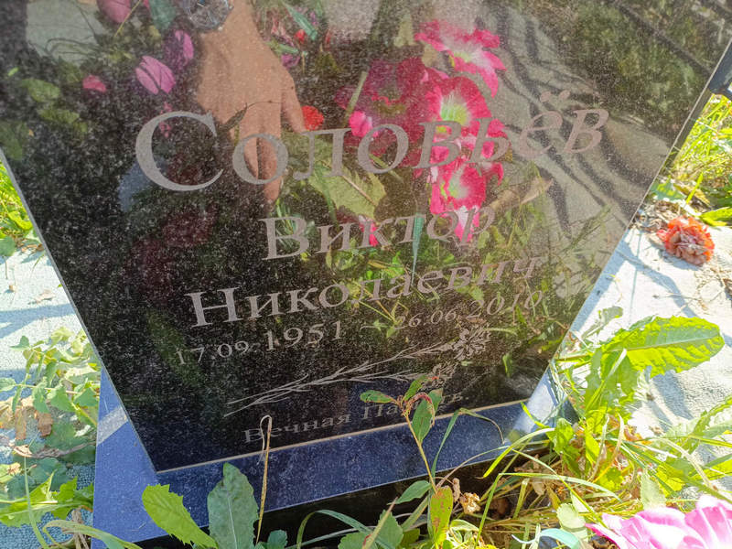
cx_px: 366
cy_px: 274
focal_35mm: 25
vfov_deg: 54.9
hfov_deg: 69.4
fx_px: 529
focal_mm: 4.76
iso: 112
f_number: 1.69
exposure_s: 1/164
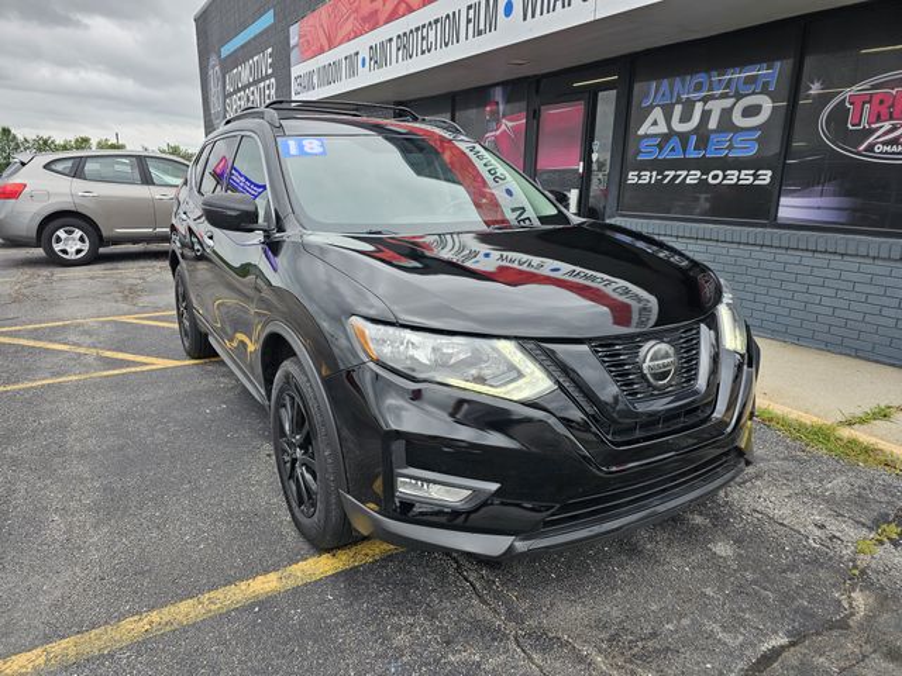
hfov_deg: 73.9
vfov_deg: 58.9
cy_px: 338
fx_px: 599
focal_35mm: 23
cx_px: 451
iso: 12
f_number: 1.7
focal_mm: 6.3
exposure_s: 1/180
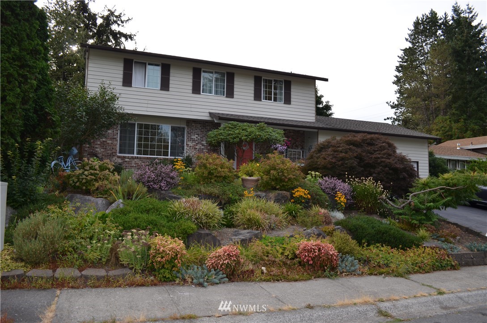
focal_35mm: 27
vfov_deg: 47.7
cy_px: 162
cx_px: 244
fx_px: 364
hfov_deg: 67.5
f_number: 5
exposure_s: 1/200
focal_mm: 18
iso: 100
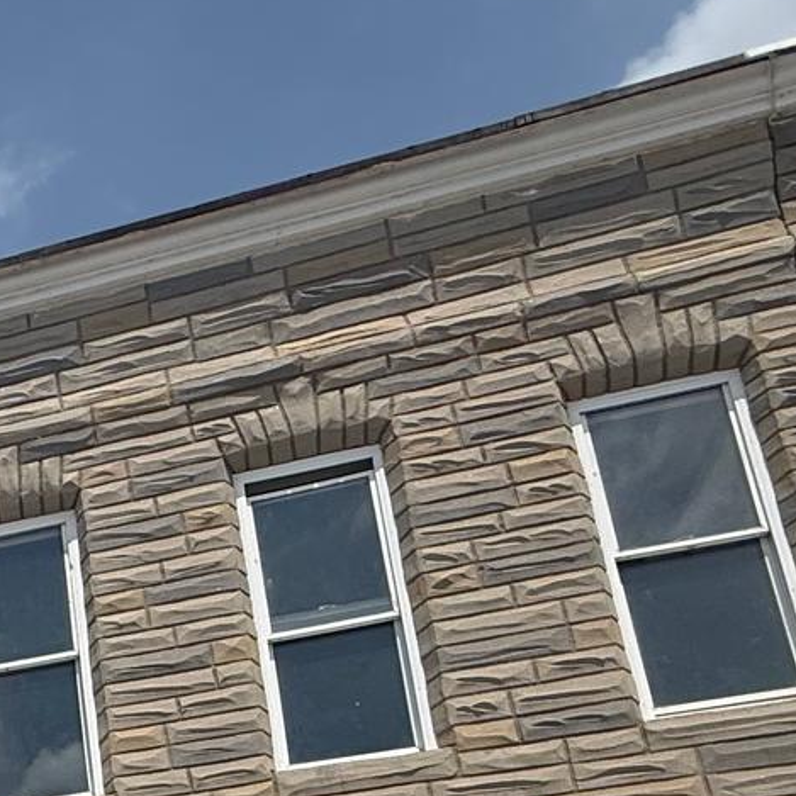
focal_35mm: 54
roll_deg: -1.7
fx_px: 1405
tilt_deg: +16.8
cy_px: 1061
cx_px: -453
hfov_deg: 23.8
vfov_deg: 26.4
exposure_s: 1/6173
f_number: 2.2
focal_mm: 2.22
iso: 50
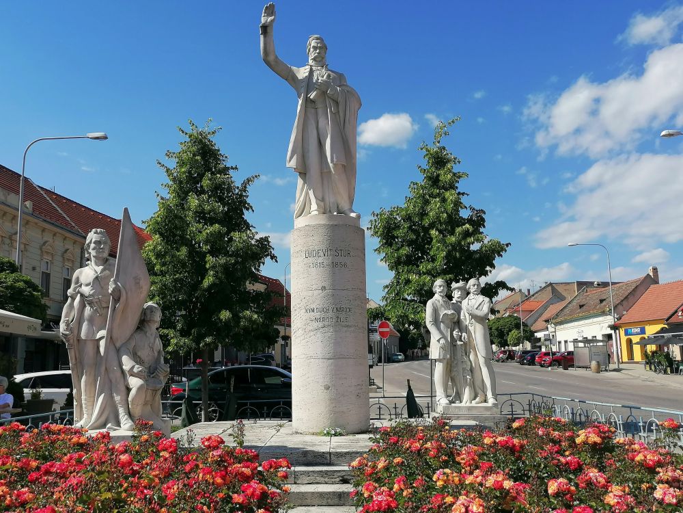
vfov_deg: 39.7
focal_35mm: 36
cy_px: 256
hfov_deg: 51.4
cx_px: 342
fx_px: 710
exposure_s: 1/1923
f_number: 1.8
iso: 50
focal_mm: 4.75
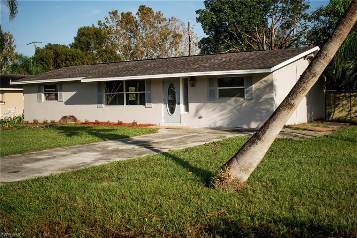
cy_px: 119
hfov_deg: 46.4
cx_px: 178
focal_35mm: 42
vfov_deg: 31.9
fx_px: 416
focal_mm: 28
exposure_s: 1/1000
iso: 100
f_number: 4.2
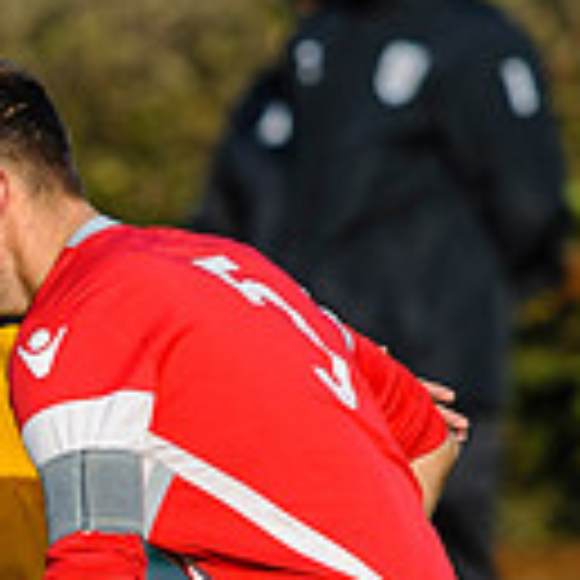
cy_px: 577
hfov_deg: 0.7
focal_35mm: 2527
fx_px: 47903
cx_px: -406
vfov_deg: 0.7
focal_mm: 500
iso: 720
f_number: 6.7
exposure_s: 1/2000
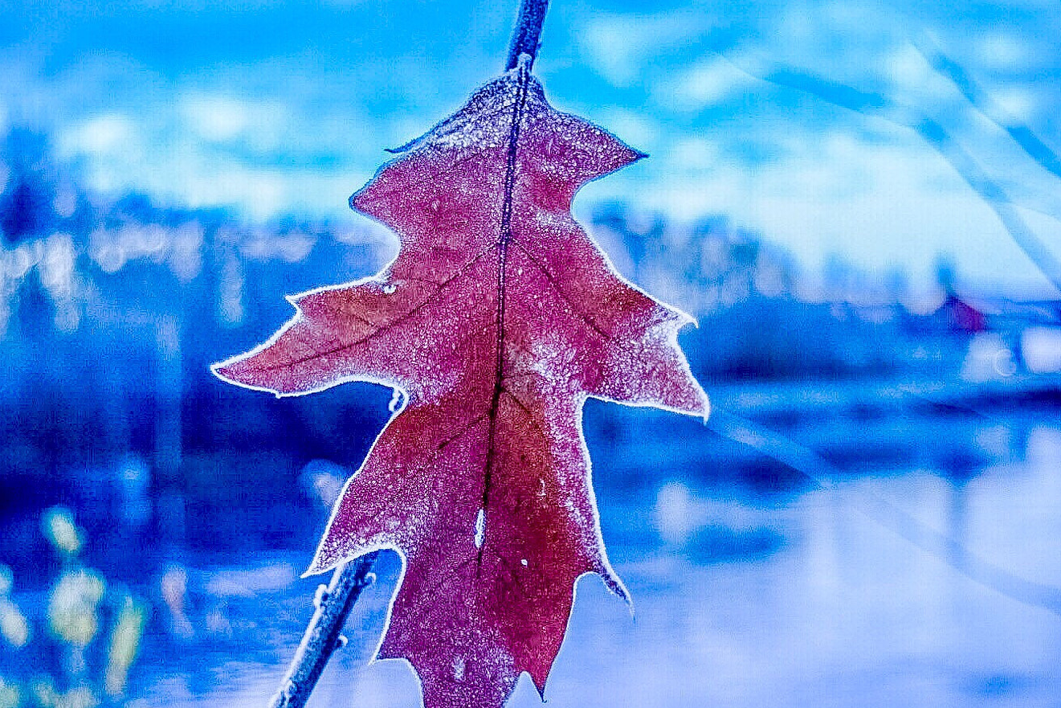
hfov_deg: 31.6
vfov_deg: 21.4
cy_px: 408
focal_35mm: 64
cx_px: 484
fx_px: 1875
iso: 900
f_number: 4.5
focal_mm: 35
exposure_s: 1/30
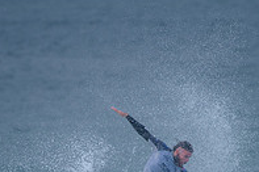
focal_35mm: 1497
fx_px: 10761
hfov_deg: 1.4
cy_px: 199
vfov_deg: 0.9
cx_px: 168
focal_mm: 500
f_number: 5.6
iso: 180
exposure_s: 1/800
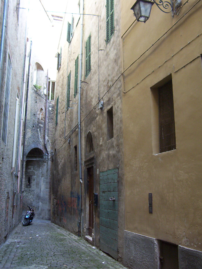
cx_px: 101
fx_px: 280
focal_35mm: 36
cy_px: 134
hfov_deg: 39.7
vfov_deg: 51.4
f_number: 2.76
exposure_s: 1/72
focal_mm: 5.54
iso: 100
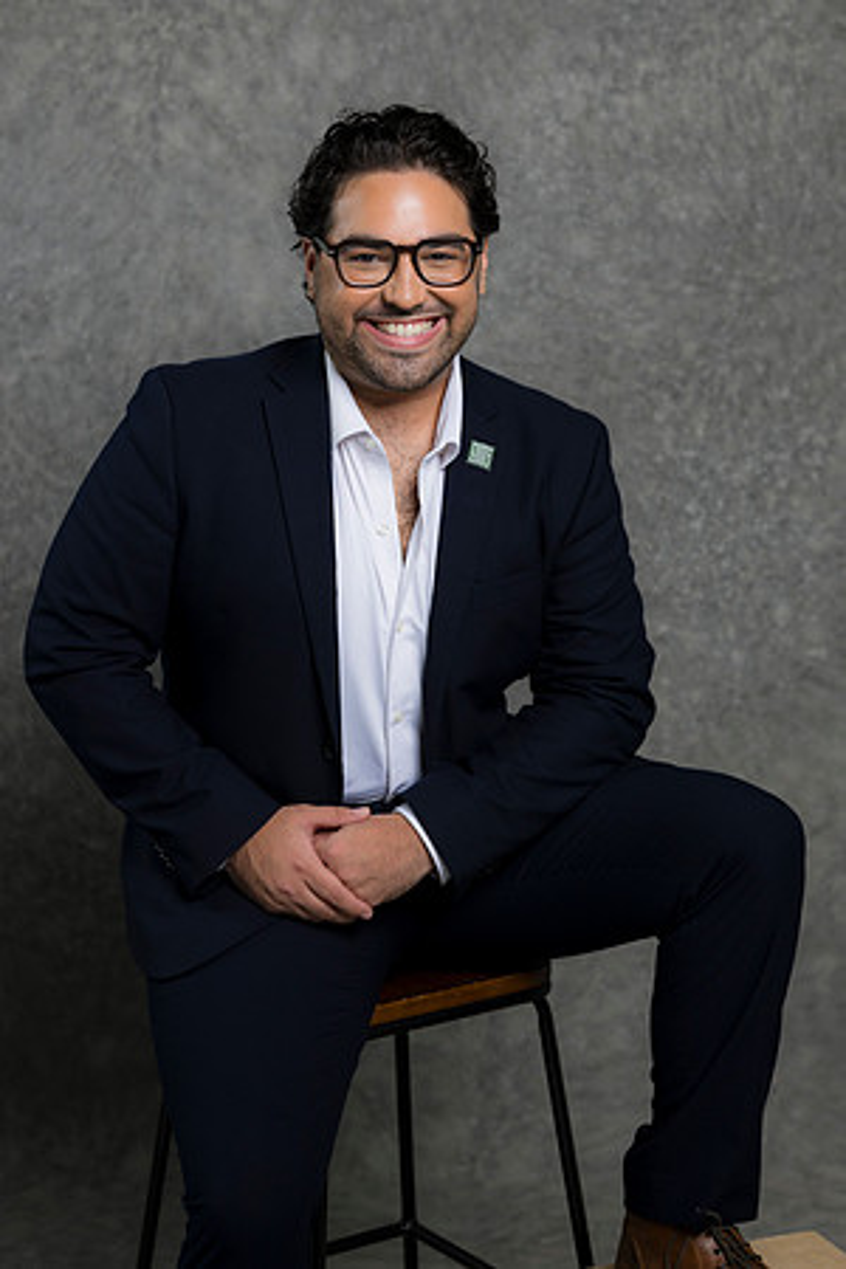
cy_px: 634
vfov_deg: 23.9
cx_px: 423
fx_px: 2996
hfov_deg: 16.1
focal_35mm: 85
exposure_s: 1/200
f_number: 5
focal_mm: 85
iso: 125
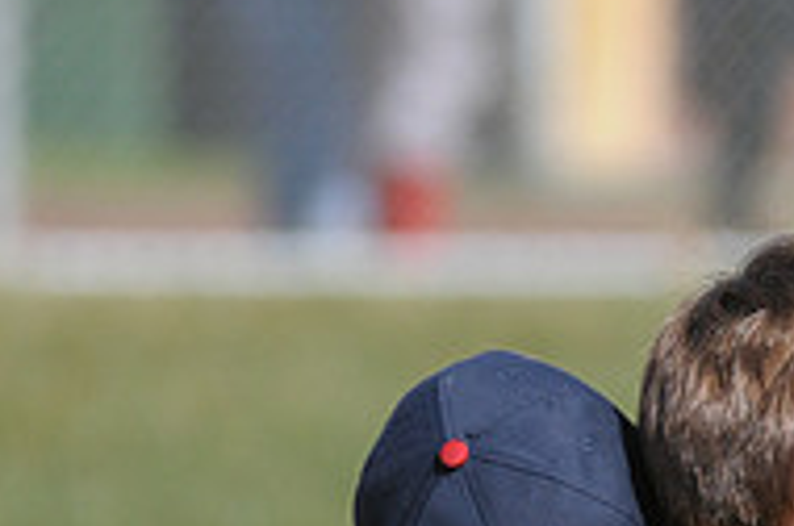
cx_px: 1007
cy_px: 703
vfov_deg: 1.5
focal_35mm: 915
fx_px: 20147
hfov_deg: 2.3
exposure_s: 1/2500
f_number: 4
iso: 400
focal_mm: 200
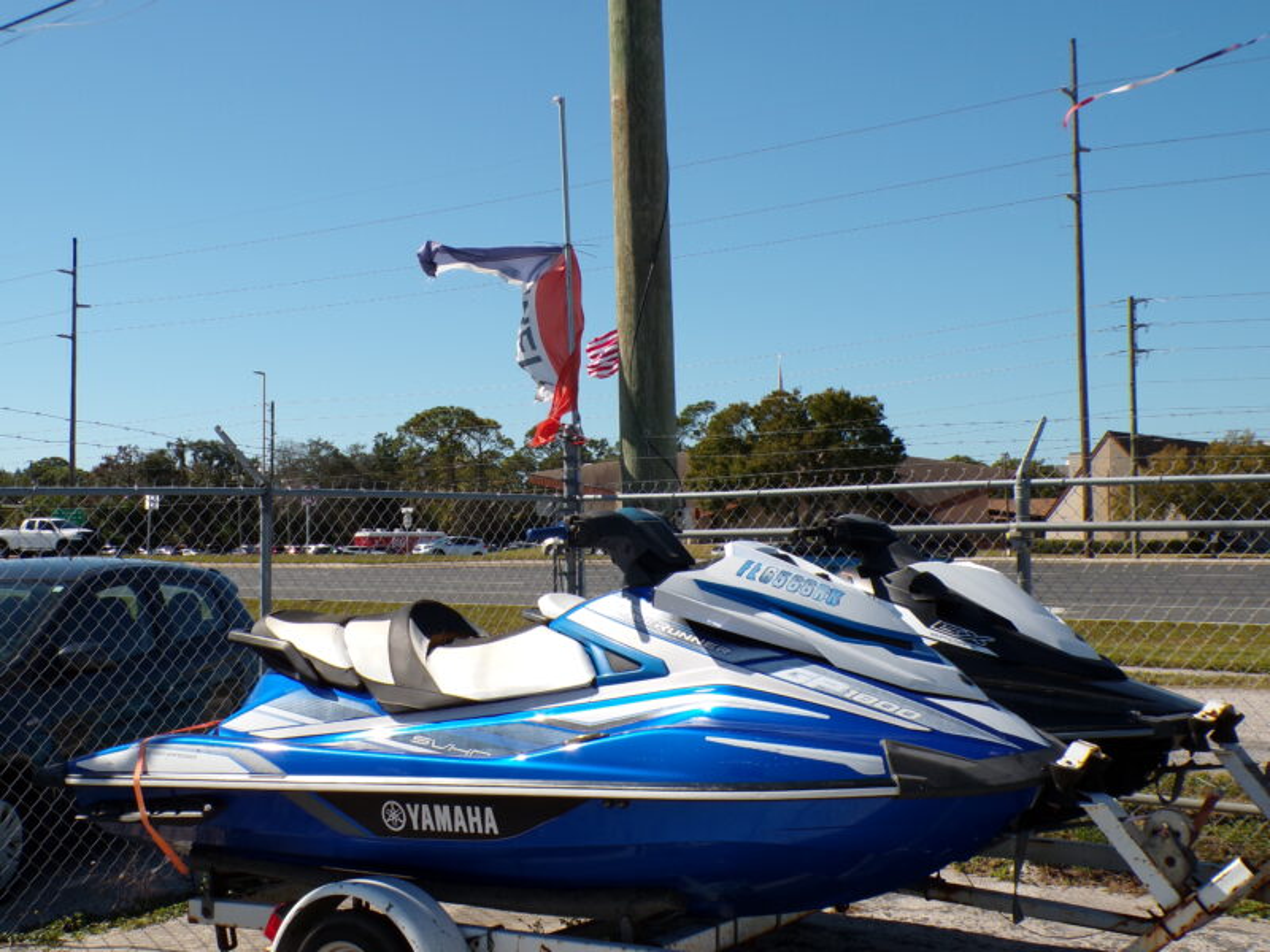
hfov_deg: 44.8
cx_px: 635
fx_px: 1541
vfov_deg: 34.3
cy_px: 476
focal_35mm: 42
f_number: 5.1
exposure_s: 1/640
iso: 100
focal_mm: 7.6
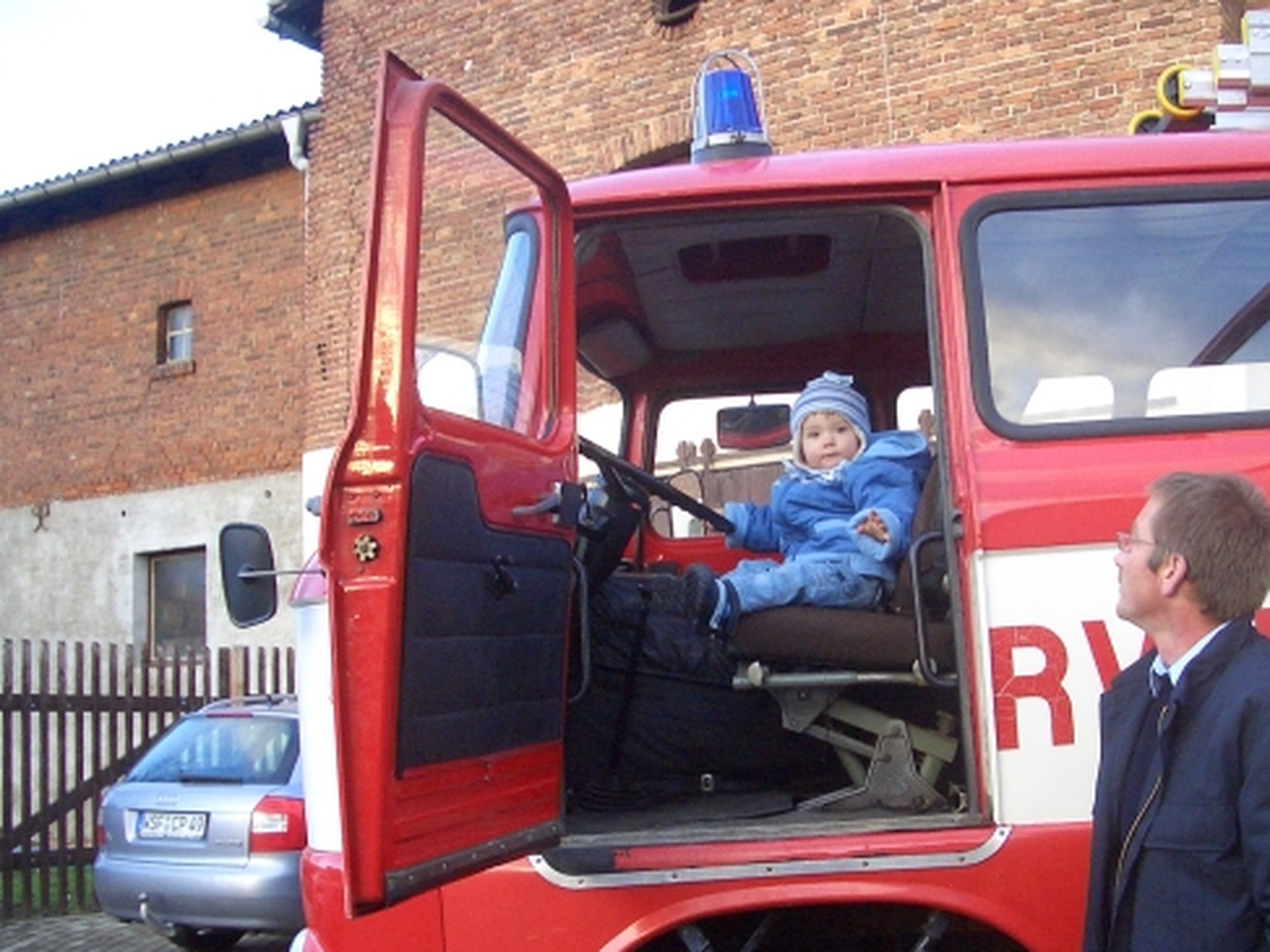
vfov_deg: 31.4
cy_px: 587
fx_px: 1687
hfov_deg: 41.0
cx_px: 788
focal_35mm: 46
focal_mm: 5.8
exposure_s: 1/200
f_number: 2.6
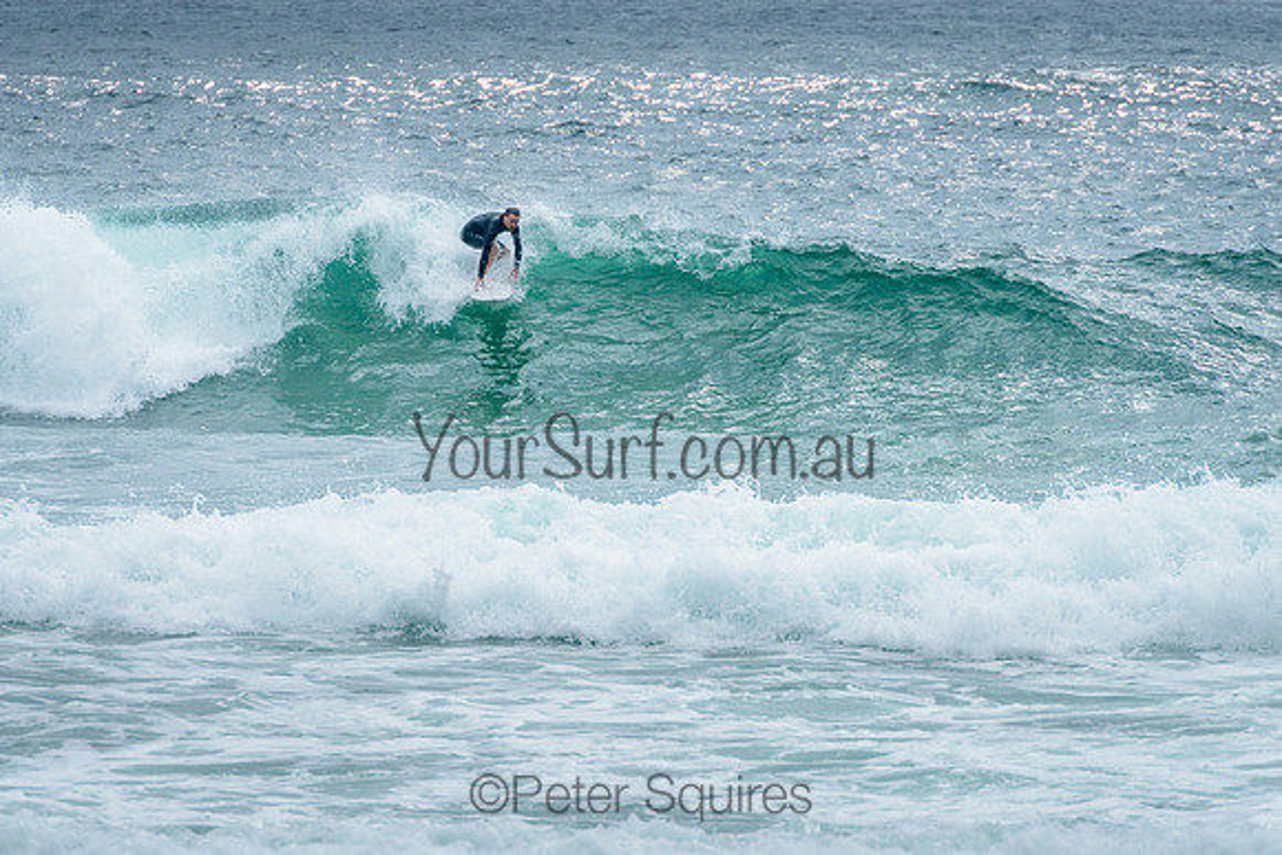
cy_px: 350
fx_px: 17458
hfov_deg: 4.2
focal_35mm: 490
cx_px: 614
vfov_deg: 2.8
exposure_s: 1/1600
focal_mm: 400
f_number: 10
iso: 500
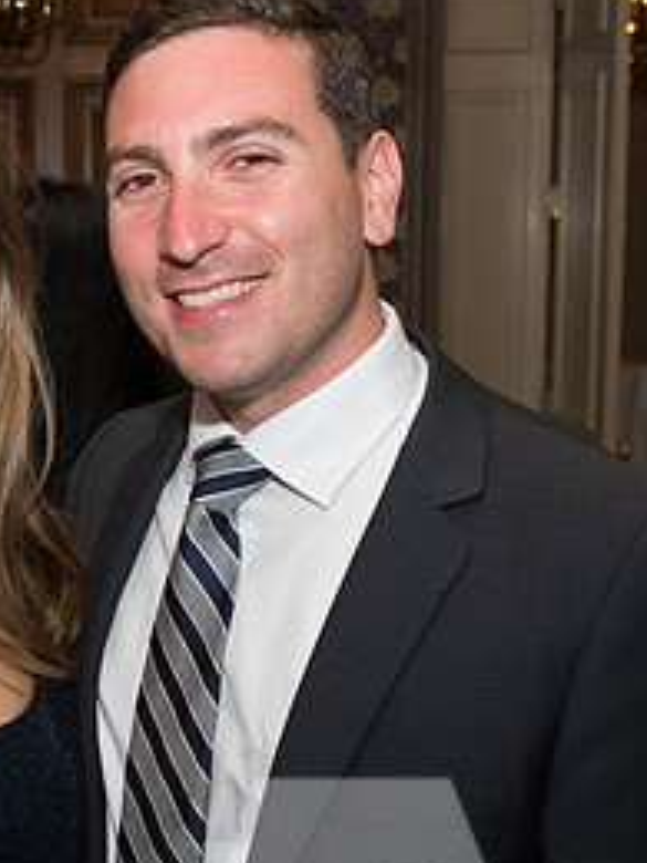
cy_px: 535
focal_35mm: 76
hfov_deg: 19.1
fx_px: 1894
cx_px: 78
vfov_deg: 25.6
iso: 1000
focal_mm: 27
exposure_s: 1/80
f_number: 5.6
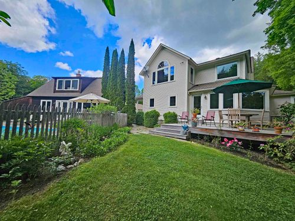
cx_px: 148
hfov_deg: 106.2
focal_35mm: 13
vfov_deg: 89.9
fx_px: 111
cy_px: 110
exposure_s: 1/247
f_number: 2.2
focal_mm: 1.74
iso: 32
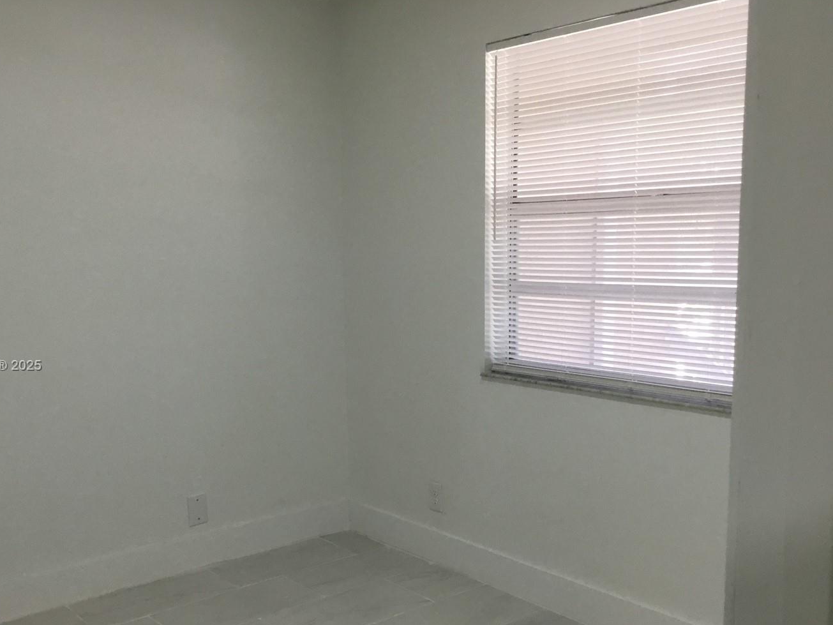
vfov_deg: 37.6
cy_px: 366
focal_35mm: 38
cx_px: 348
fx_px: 915
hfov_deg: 48.8
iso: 32
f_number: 2.4
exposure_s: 1/30
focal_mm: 3.3
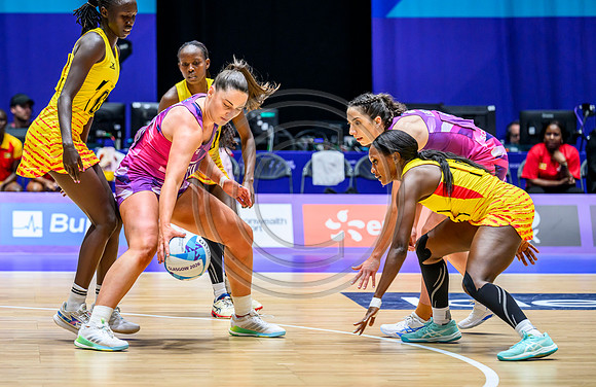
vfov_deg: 8.0
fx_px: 2745
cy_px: 235
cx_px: 243
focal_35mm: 167
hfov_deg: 12.4
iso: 2500
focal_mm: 140
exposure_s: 1/1250
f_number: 3.5
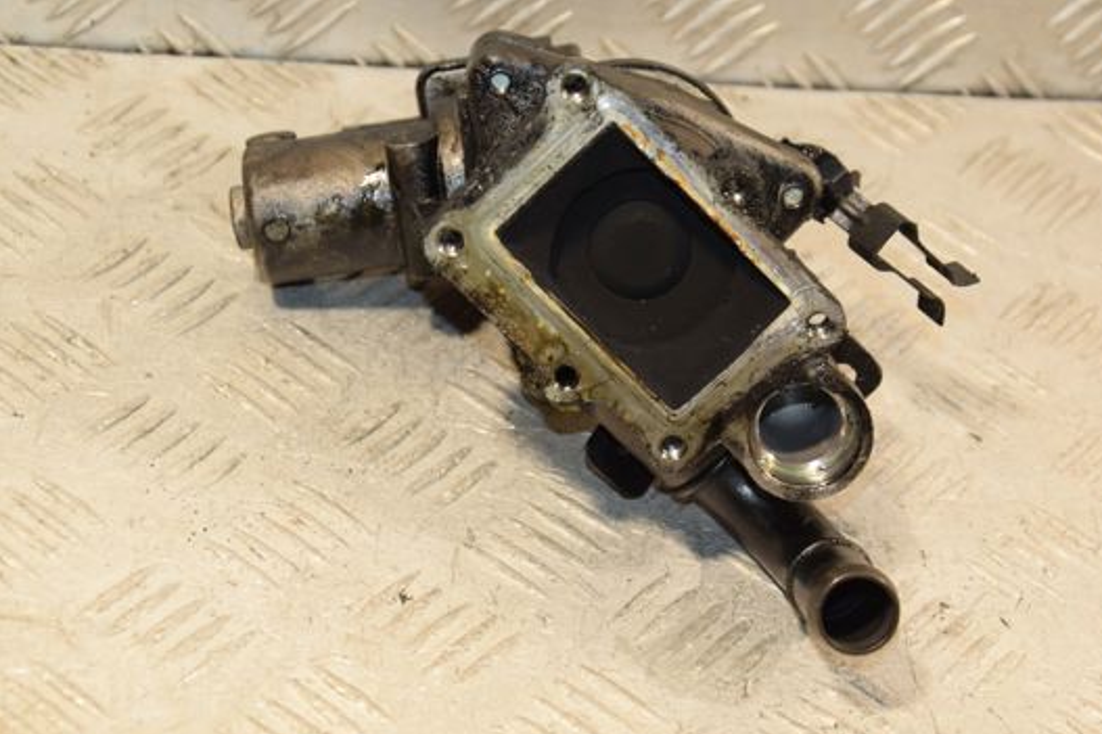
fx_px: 3458
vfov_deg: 12.1
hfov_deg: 18.1
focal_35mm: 113
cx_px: 598
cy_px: 309
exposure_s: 1/200
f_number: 5.3
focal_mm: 62
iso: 800
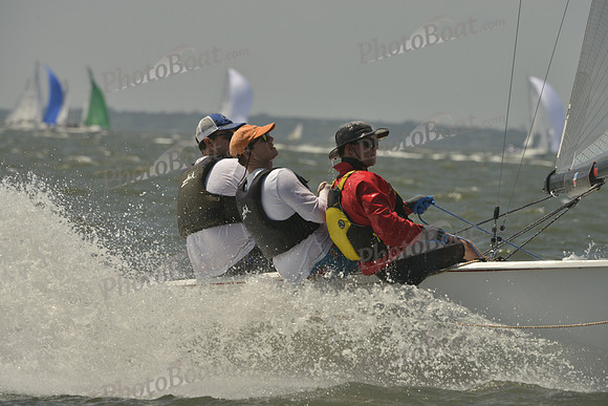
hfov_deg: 5.7
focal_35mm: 360
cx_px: 304
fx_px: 6081
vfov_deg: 3.8
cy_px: 203
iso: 280
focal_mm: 360
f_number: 11
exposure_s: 1/1250
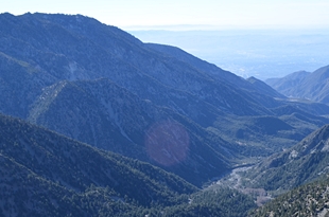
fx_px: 556
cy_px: 202
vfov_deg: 21.6
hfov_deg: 32.7
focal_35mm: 61
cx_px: 214
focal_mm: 18
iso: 100
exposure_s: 1/160
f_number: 7.1
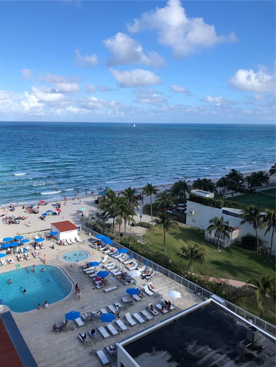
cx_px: 138
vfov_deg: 63.4
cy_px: 184
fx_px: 298
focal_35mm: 28
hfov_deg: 49.7
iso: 20
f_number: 1.8
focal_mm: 3.99
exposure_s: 1/1473
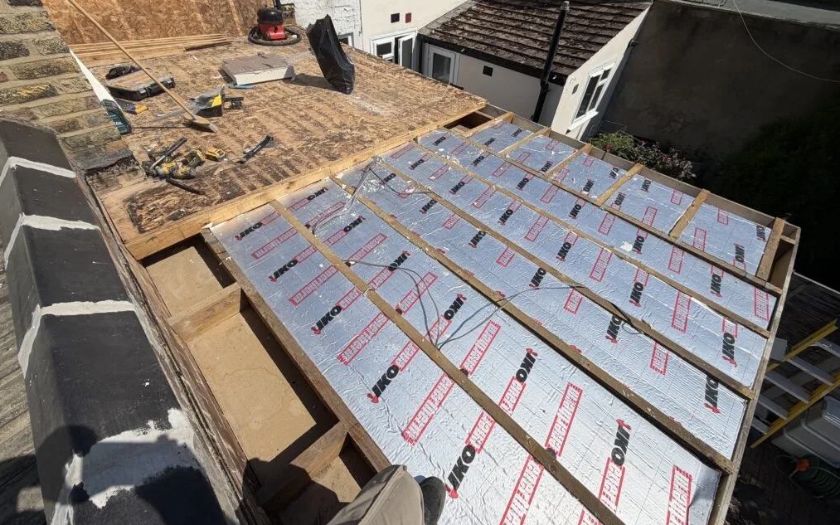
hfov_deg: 101.5
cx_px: 416
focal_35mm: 15
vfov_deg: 74.7
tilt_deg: -46.0
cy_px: 245
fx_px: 343
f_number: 2.2
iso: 20
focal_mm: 2.22
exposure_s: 1/1961
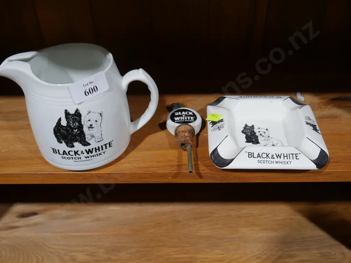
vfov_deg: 37.7
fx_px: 385
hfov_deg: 49.0
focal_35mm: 38
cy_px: 132
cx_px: 176
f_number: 4.1
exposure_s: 1/60
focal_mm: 19
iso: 400
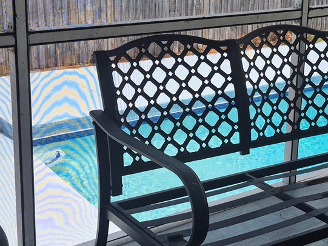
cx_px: 244
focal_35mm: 68
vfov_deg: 21.6
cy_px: 97
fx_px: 644
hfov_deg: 28.2
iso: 25
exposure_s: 1/1052
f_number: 1.8
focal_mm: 5.4
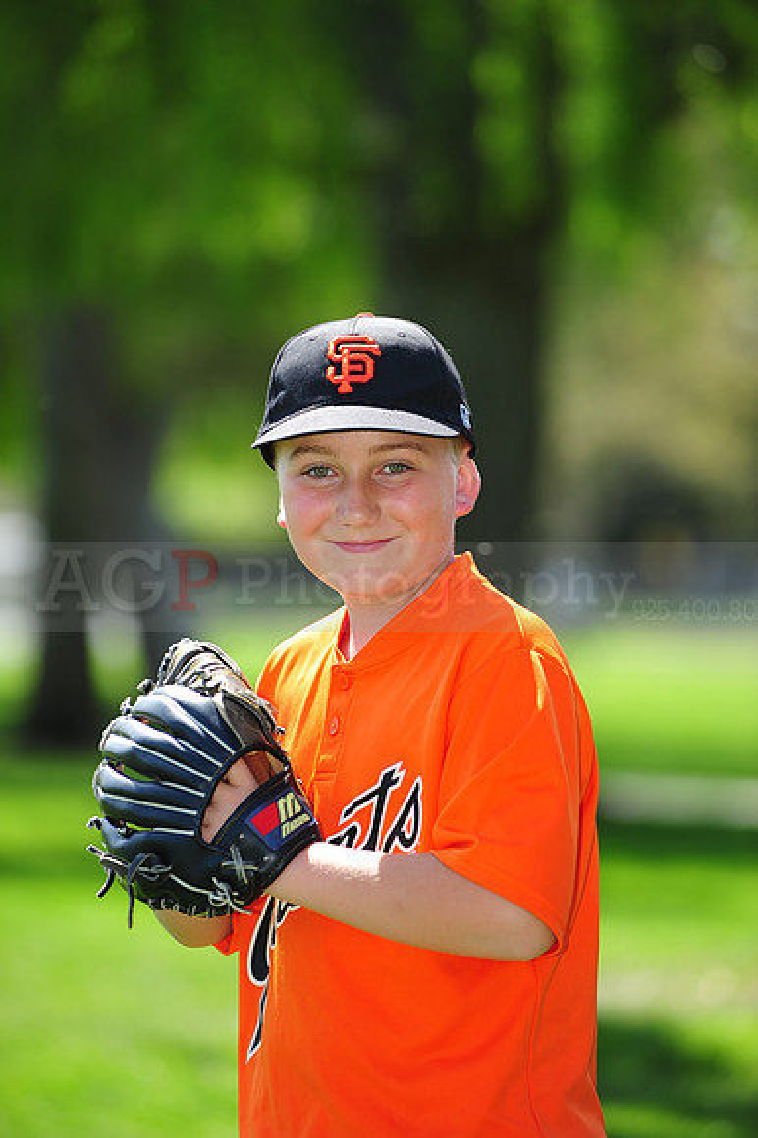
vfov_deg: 10.3
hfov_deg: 6.9
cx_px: 379
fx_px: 6324
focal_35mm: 200
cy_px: 569
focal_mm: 200
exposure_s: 1/500
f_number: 4.5
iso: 200
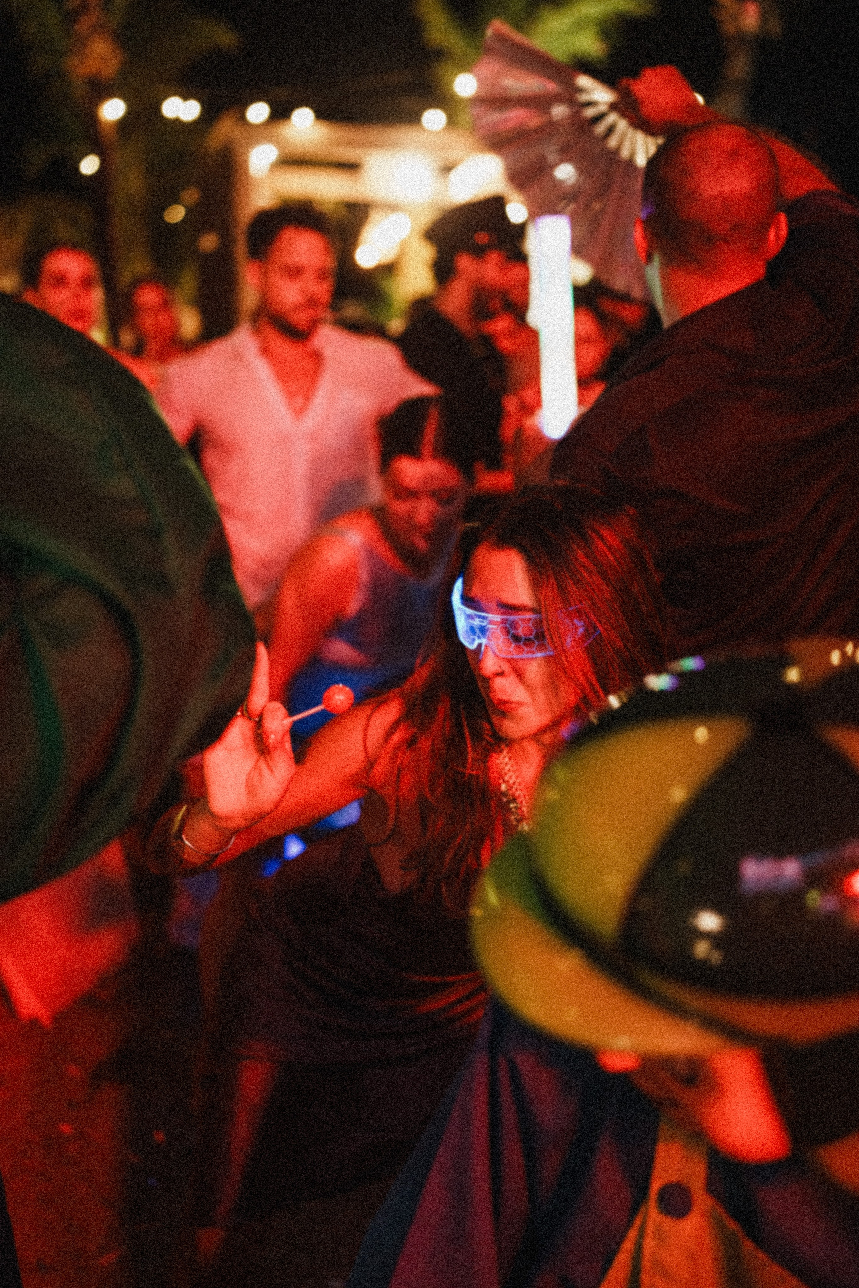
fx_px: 1253
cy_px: 644
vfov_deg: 54.4
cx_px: 430
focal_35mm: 35
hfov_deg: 37.9
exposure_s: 1/320
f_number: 1.4
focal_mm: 35
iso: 5000
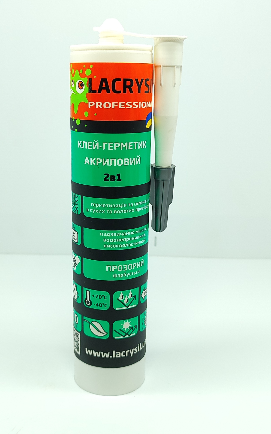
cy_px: 216
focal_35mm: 26
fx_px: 307
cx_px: 109
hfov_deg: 47.3
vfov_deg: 70.4
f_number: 1.89
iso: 160
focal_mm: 5.89
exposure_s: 1/160
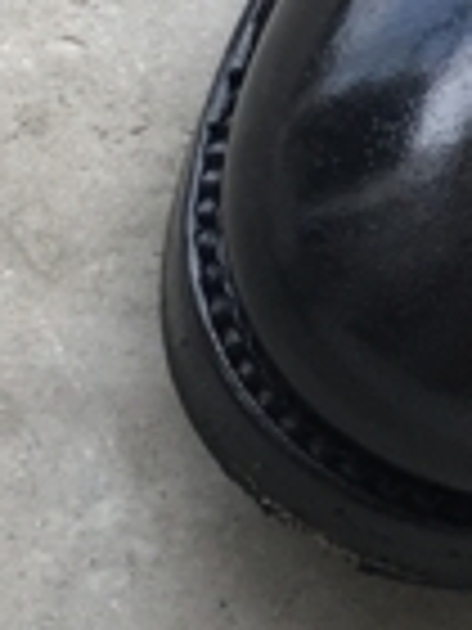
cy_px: -513
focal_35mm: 212
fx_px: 3854
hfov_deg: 6.3
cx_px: 1488
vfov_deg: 8.9
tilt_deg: -45.2
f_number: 2.2
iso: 25
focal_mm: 4.15
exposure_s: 1/159
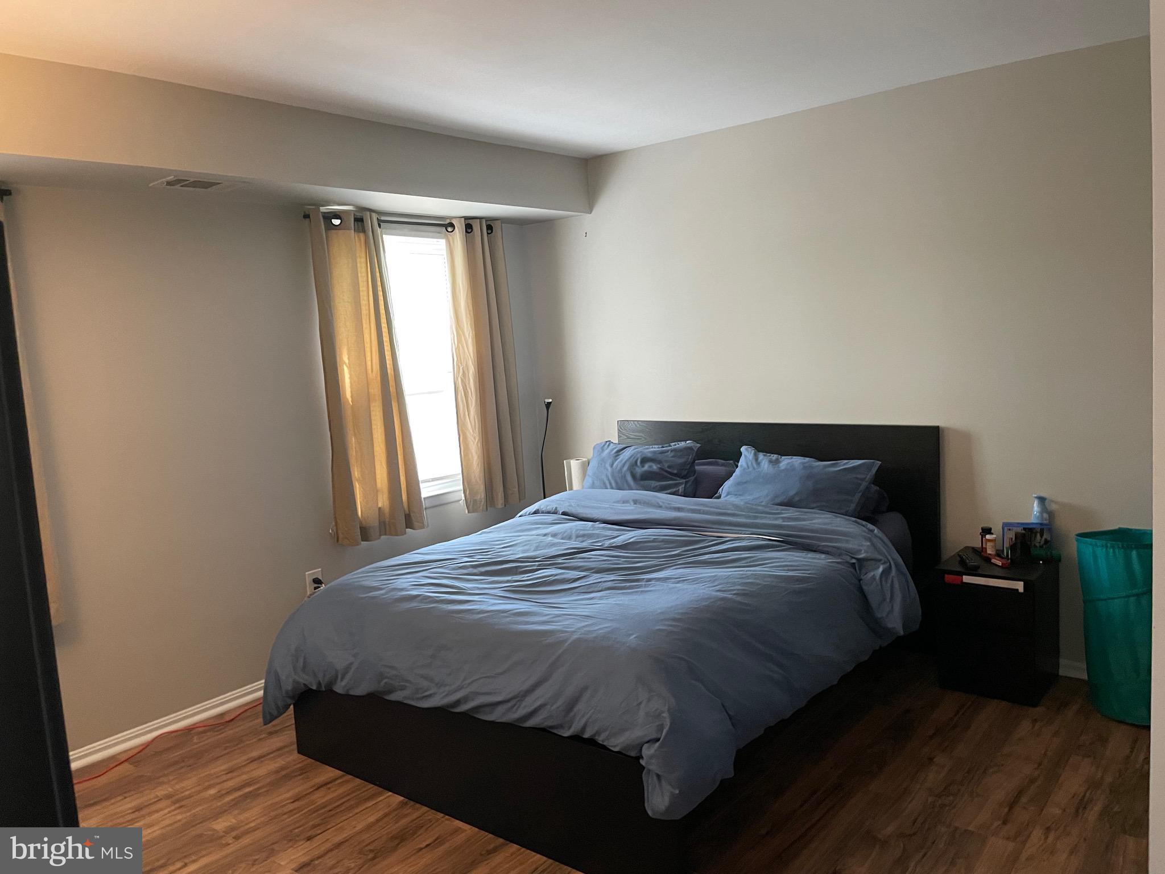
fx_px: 875
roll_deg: +3.6
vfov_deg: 53.1
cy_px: 437
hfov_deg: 67.3
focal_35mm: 26
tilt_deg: -4.7
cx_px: 582
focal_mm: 4.2
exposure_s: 1/40
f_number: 1.6
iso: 320
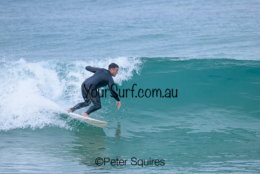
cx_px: 130
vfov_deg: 1.7
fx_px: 5779
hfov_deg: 2.6
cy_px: 87
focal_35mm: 800
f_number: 6.3
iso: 2800
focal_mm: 800
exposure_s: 1/1250
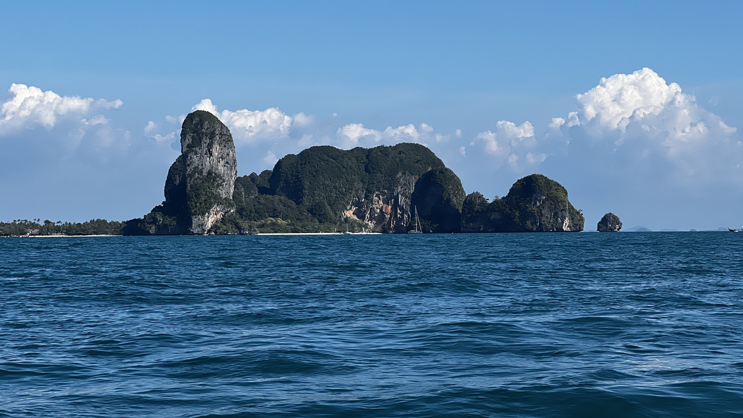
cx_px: 372
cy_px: 183
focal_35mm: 85
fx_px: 1675
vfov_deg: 14.2
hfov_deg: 25.0
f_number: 2.8
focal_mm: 9
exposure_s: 1/995
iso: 32
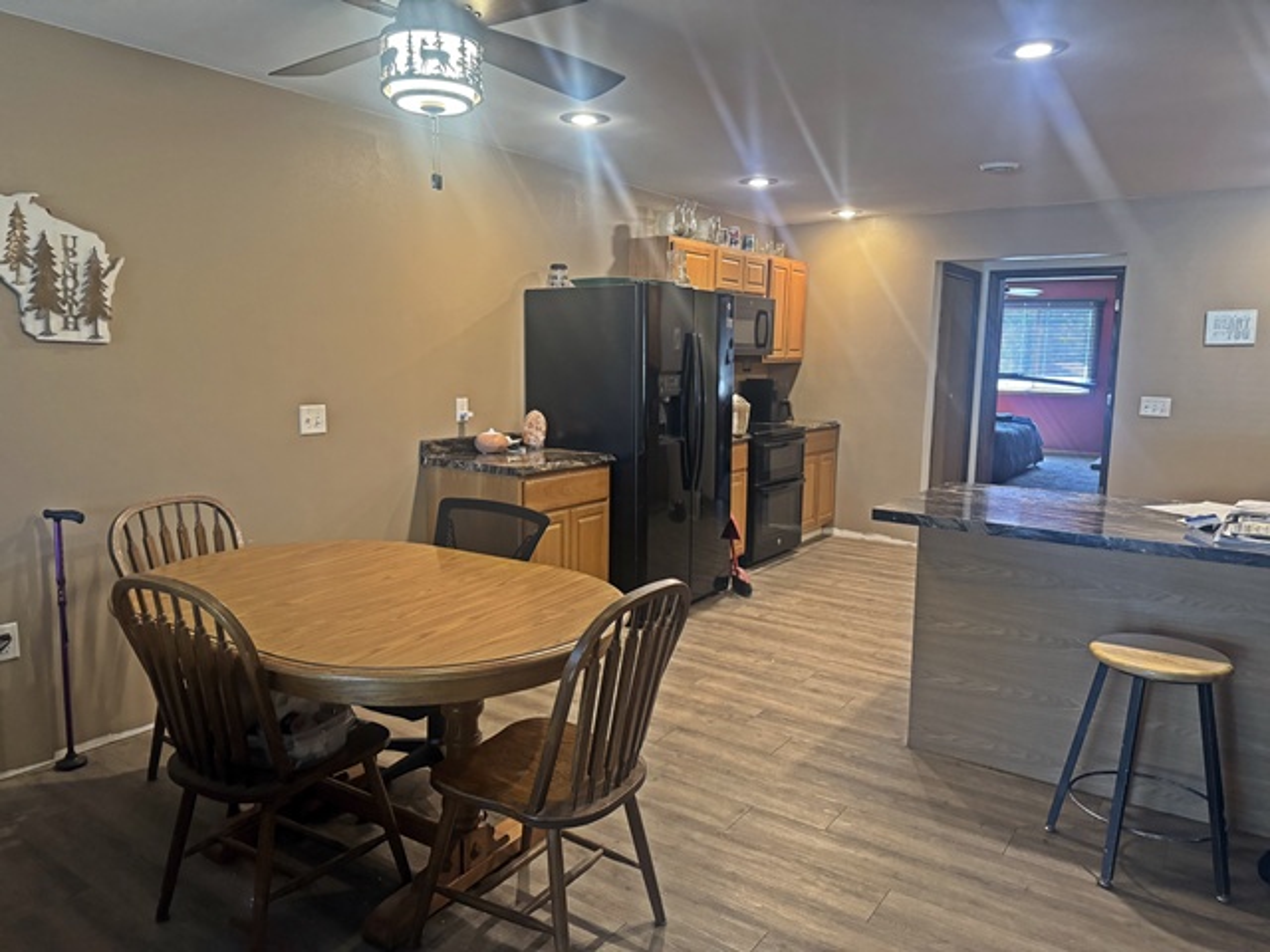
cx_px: 635
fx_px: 881
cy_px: 476
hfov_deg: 71.6
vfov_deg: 56.8
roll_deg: +0.1
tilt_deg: -8.4
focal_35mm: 24
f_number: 1.78
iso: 500
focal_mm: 6.76
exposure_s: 1/60
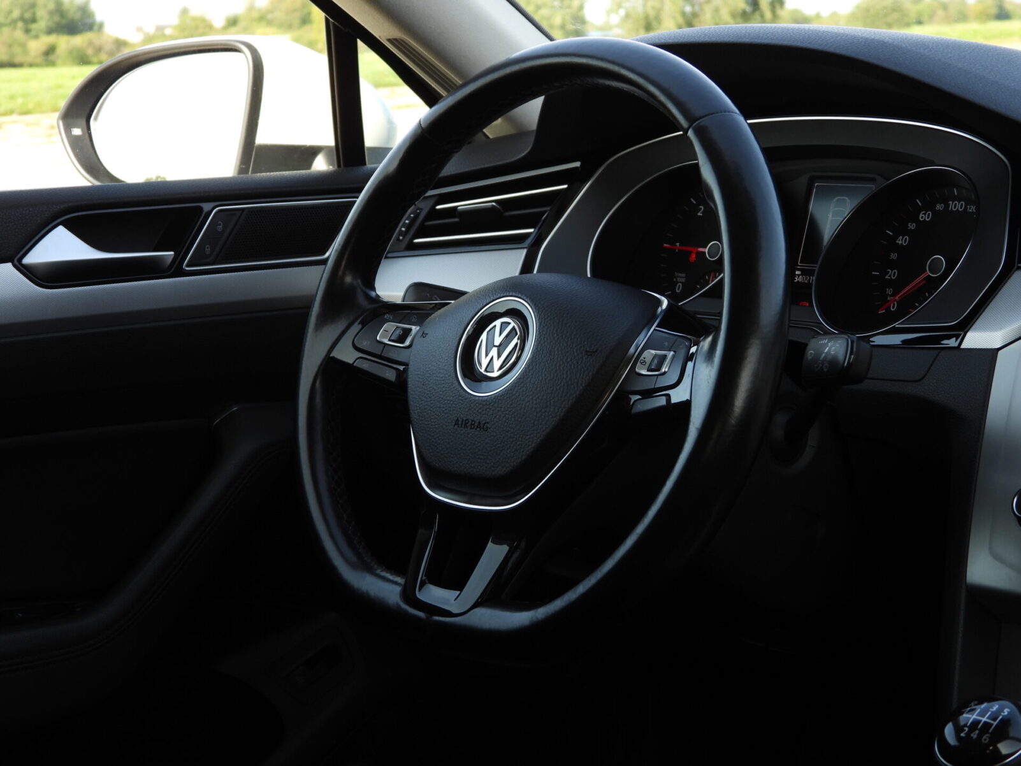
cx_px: 510
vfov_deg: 19.6
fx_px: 2212
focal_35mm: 75
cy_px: 383
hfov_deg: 26.0
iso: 100
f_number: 3.5
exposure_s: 1/160
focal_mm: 13.5
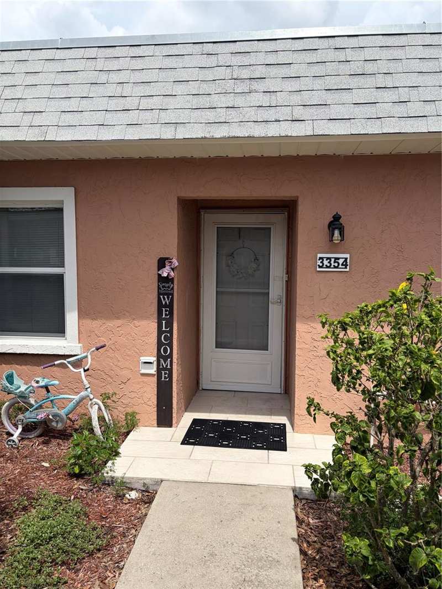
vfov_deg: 67.3
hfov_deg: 53.1
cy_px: 294
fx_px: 442
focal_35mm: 26
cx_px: 221
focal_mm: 5.96
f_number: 1.6
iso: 50
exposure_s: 1/4065
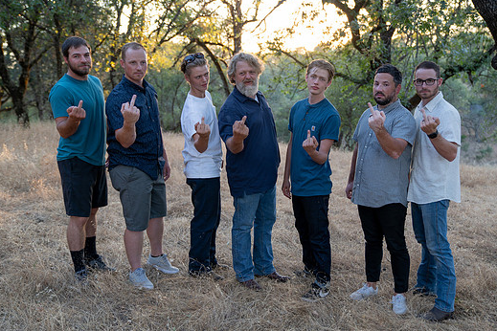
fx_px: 525
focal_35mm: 38
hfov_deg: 50.6
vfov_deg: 35.0
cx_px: 267
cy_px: 158
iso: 250
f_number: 2.8
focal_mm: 34
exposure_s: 1/100
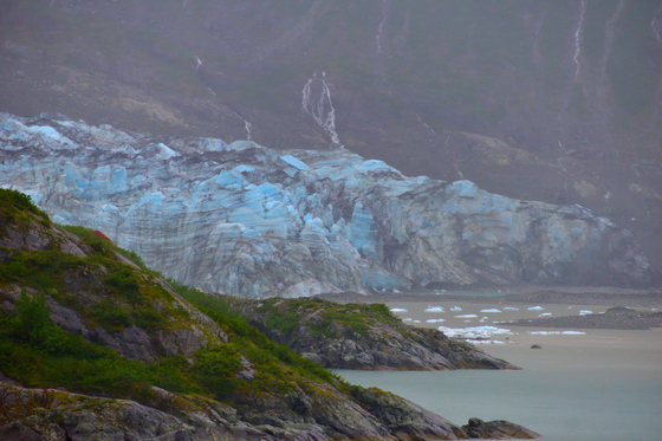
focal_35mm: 218
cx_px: 331
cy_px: 220
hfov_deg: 9.5
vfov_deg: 6.3
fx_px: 3998
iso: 500
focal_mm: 145
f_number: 4.8
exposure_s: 1/1250
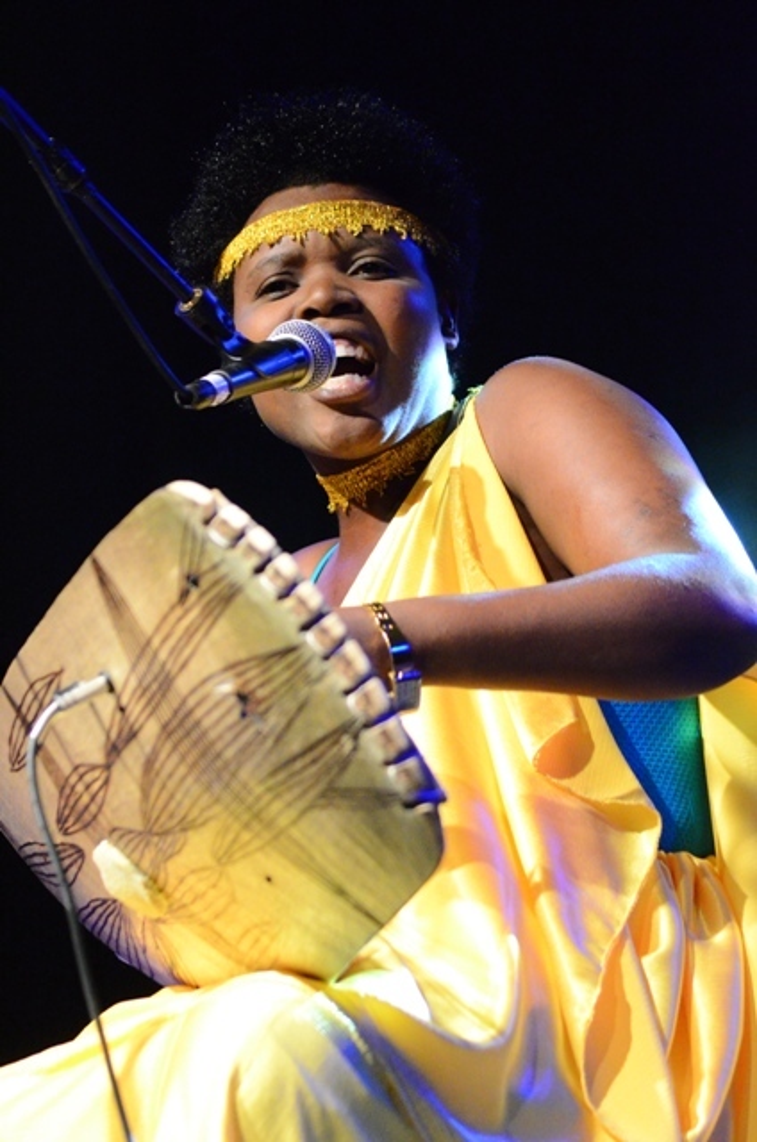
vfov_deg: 11.3
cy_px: 571
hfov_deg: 7.5
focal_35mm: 183
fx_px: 5797
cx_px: 378
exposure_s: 1/200
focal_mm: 122
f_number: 5
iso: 6400
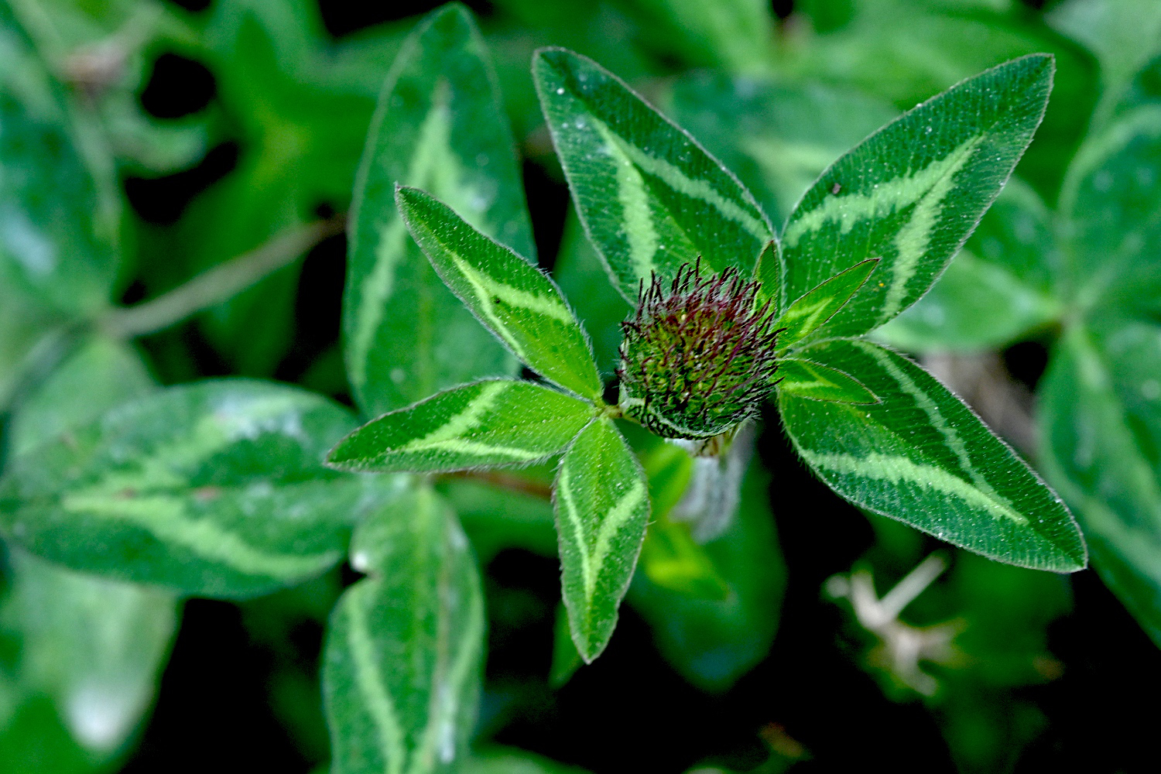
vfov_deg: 6.5
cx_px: 580
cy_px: 387
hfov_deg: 9.8
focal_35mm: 210
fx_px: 6772
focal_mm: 140
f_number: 11
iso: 500
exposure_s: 1/60
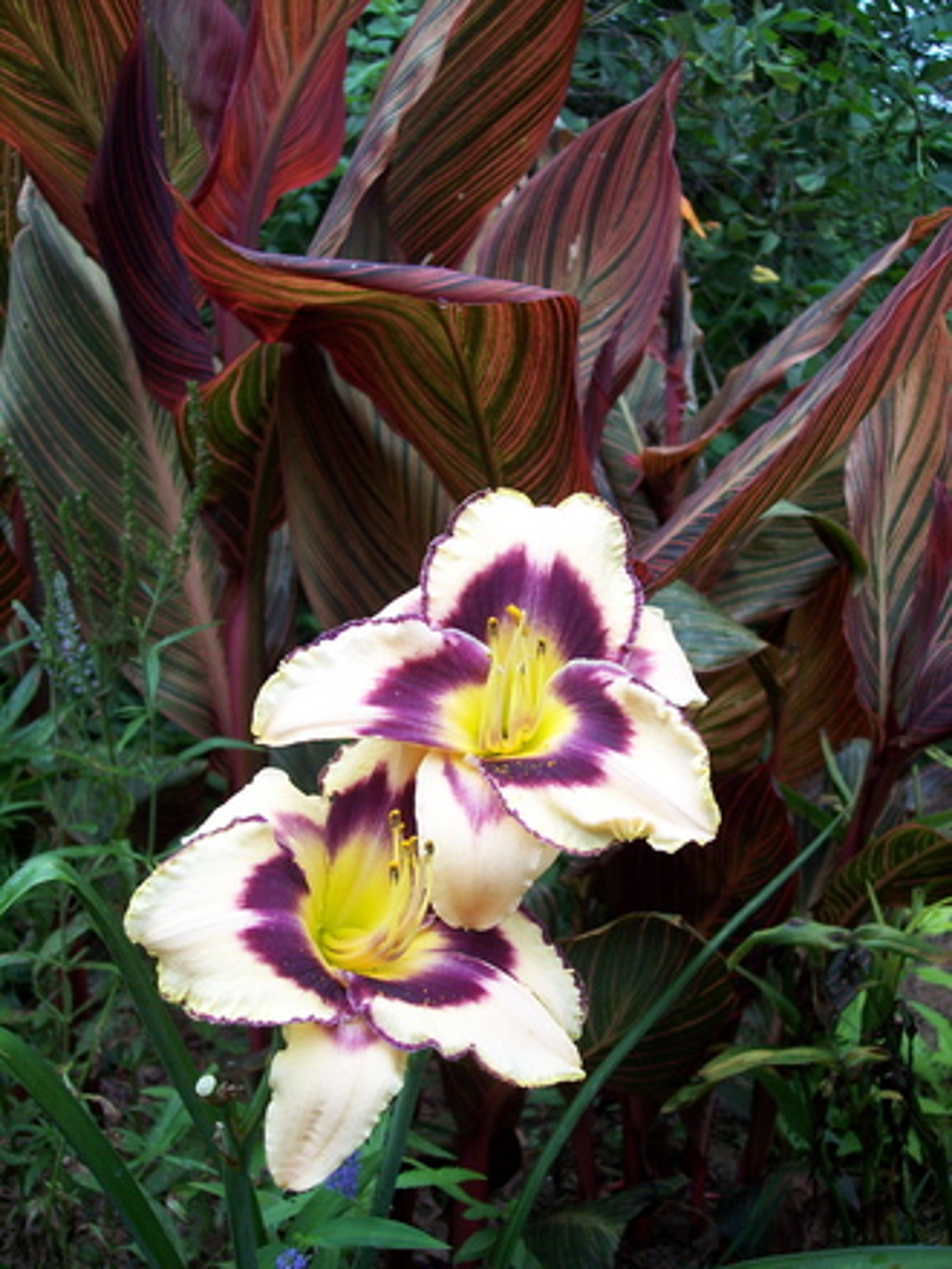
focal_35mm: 39
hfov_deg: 36.8
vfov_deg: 47.9
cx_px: 476
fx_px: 1430
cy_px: 634
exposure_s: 1/125
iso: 100
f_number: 3.4
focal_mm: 8
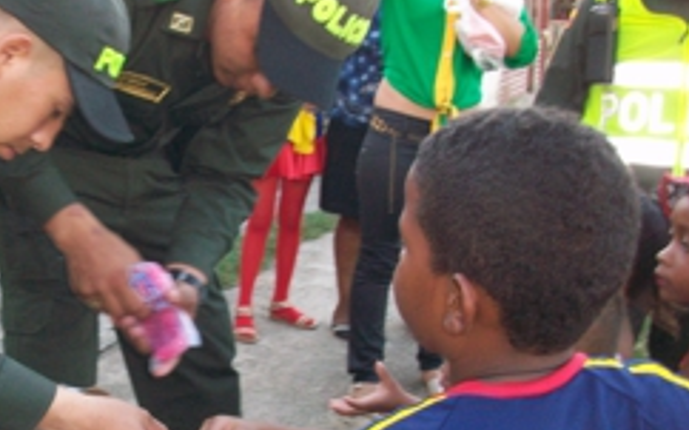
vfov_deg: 23.1
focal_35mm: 56
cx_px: 145
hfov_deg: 35.2
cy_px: 268
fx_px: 1051
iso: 120
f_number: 2.8
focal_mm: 5.7
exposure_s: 1/80
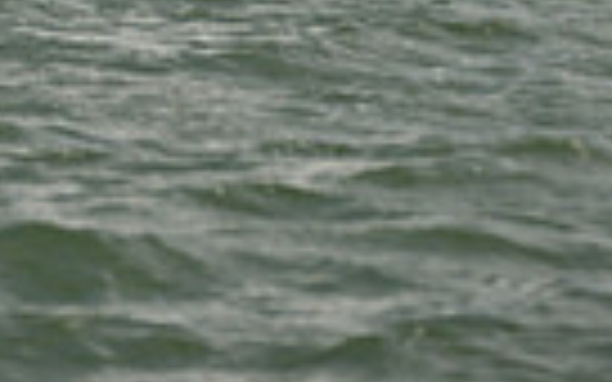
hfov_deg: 4.1
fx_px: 8440
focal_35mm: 506
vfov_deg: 2.6
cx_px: -43
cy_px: -867
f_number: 5
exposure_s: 1/1250
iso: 320
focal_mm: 116
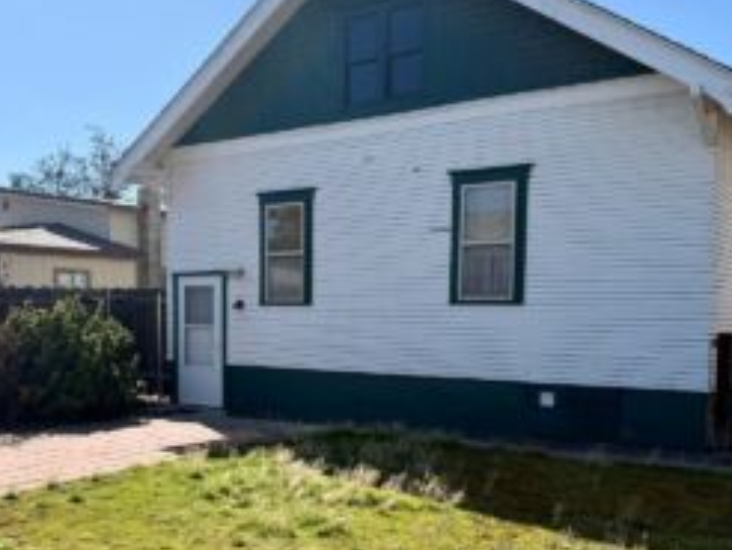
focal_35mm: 39
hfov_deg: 47.4
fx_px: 826
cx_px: 280
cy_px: 342
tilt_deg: -3.1
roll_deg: -0.1
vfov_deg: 36.7
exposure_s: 1/4975
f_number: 1.78
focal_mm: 6.76
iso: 80
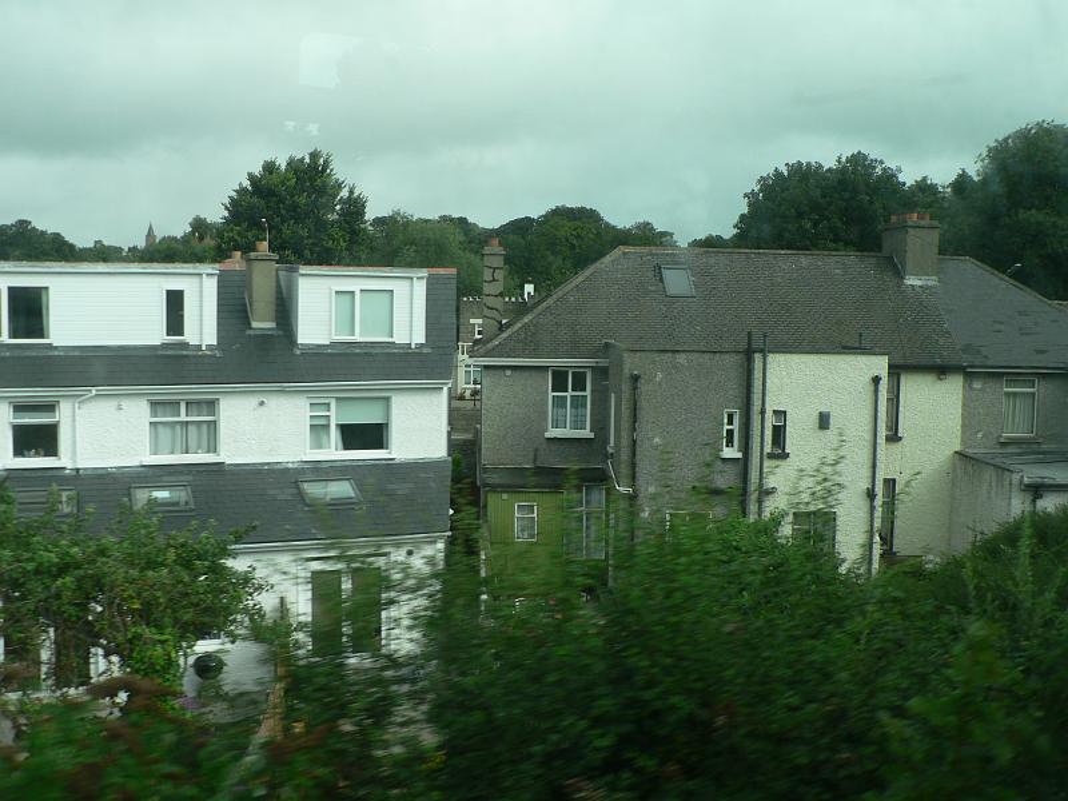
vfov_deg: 39.7
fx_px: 1111
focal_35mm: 36
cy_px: 400
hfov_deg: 51.4
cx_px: 534
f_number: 4
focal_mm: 6
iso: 80
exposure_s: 1/400
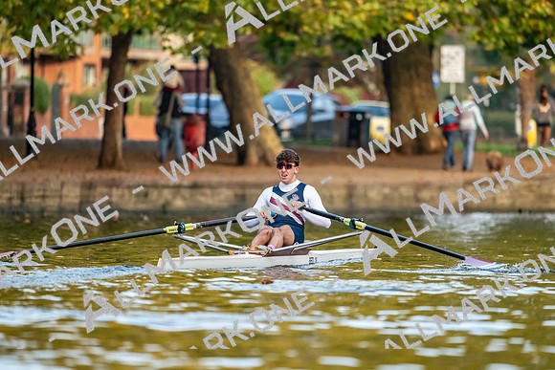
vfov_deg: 3.4
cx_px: 278
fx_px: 6168
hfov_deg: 5.2
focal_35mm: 400
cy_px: 185
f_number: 4.5
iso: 3600
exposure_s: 1/2500
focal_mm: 400
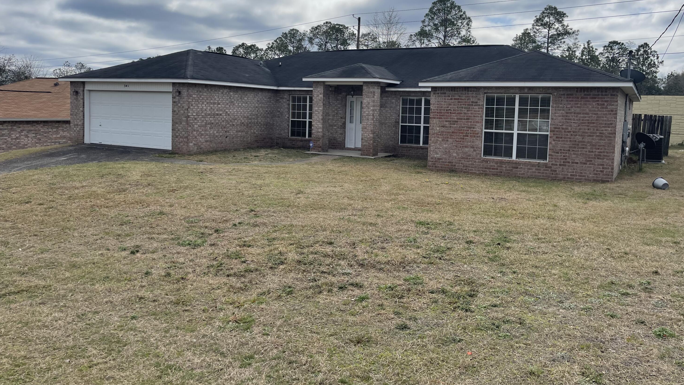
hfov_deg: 66.1
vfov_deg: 39.9
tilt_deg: -3.3
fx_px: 526
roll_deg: -2.9
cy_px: 143
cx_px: 348
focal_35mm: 29
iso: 32
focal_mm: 5.1
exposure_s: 1/6993
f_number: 1.6
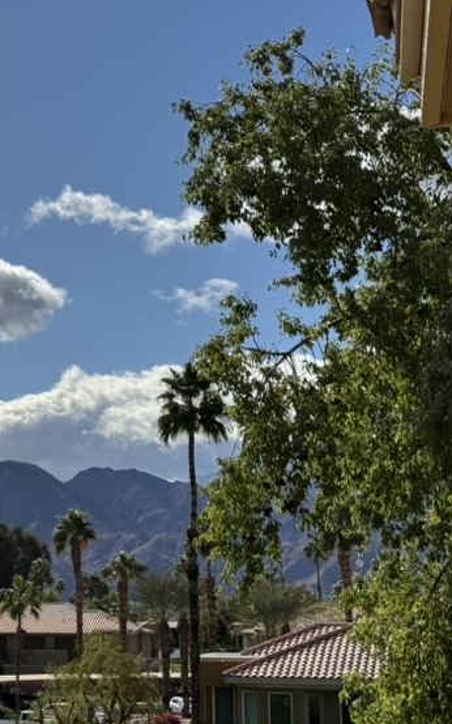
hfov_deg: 13.6
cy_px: 404
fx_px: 1854
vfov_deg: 22.1
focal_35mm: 94
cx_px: -73
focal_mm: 6.76
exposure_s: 1/10526
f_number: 1.78
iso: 80
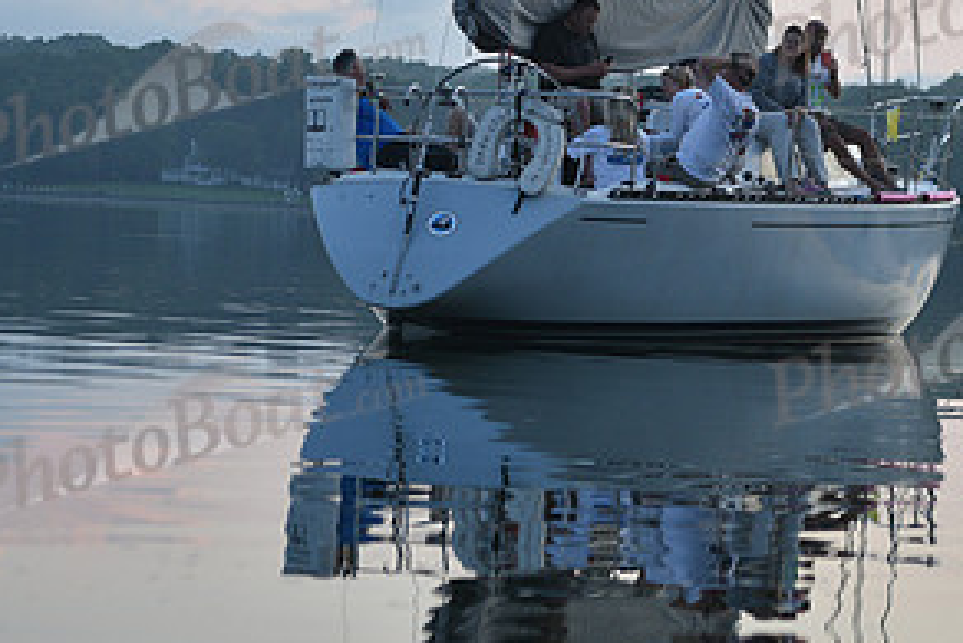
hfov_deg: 14.7
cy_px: 216
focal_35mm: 139
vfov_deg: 9.9
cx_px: 600
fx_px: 3720
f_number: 2.8
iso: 320
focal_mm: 70
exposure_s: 1/500
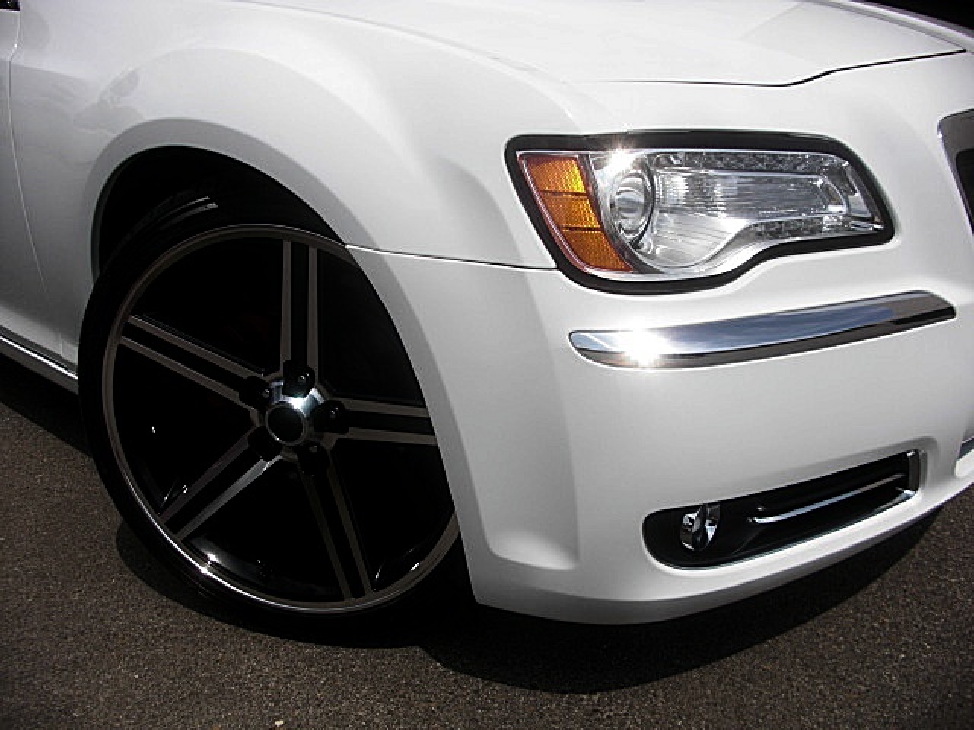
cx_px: 487
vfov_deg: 39.7
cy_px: 365
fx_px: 1013
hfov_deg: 51.4
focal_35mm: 36
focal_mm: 6.3
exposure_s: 1/250
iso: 50
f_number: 7.9
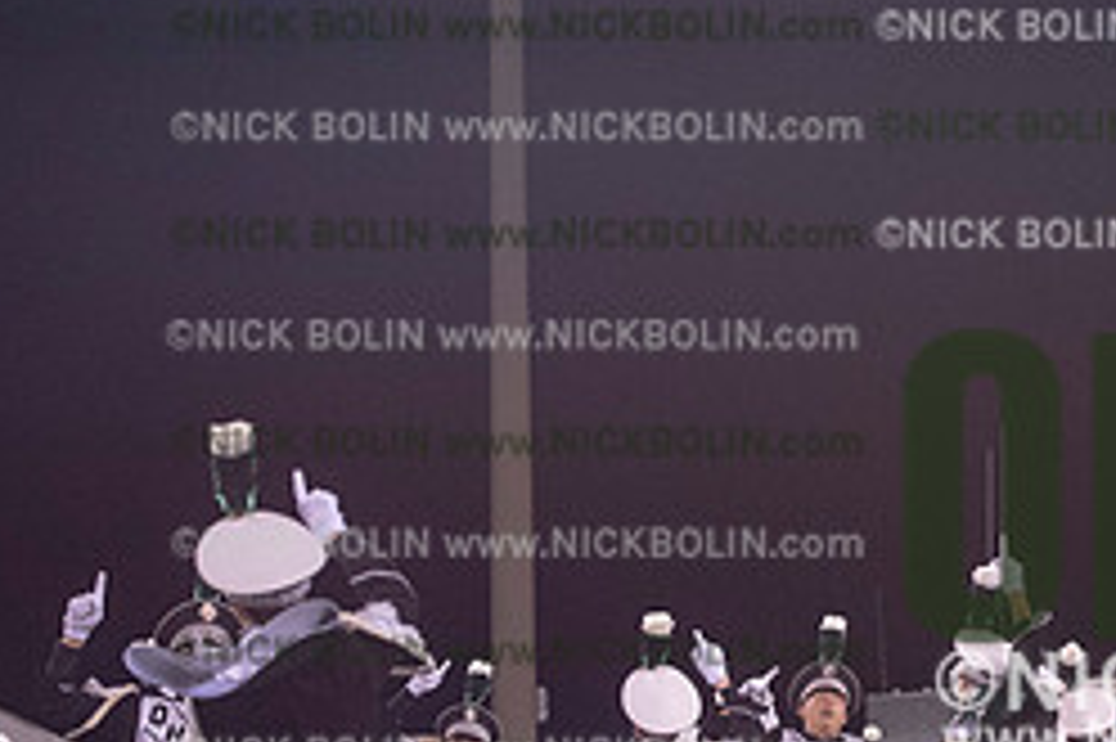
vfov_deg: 8.3
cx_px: 1220
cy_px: 546
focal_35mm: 164
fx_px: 5080
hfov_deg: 12.3
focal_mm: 70
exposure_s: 1/1250
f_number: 3.2
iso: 5000
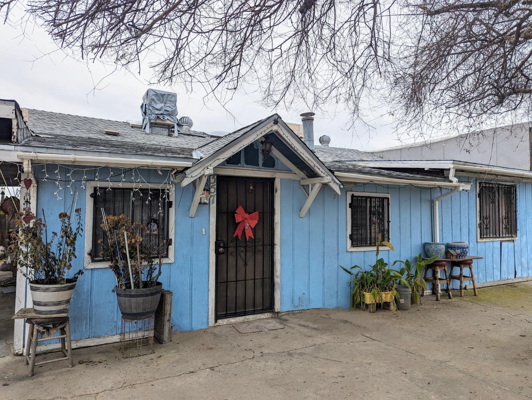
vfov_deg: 56.9
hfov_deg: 71.5
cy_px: 200
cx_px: 266
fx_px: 369
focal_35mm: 24
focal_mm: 6.81
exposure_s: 1/474
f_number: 1.85
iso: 46
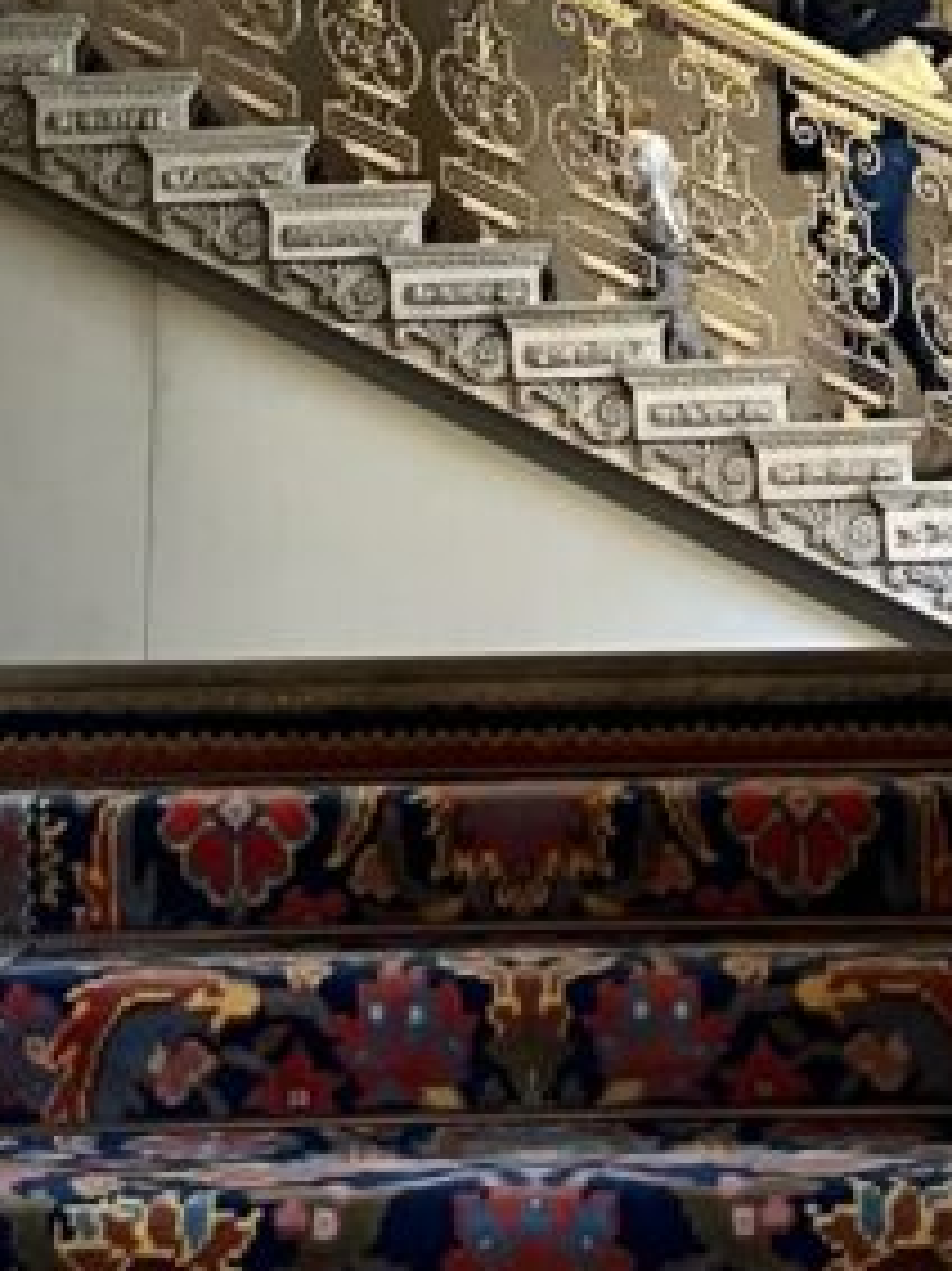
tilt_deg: +22.7
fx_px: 3449
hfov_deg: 15.7
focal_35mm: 94
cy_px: -741
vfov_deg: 18.1
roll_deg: +0.8
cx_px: 557
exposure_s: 1/25
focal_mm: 5.1
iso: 500
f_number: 1.6
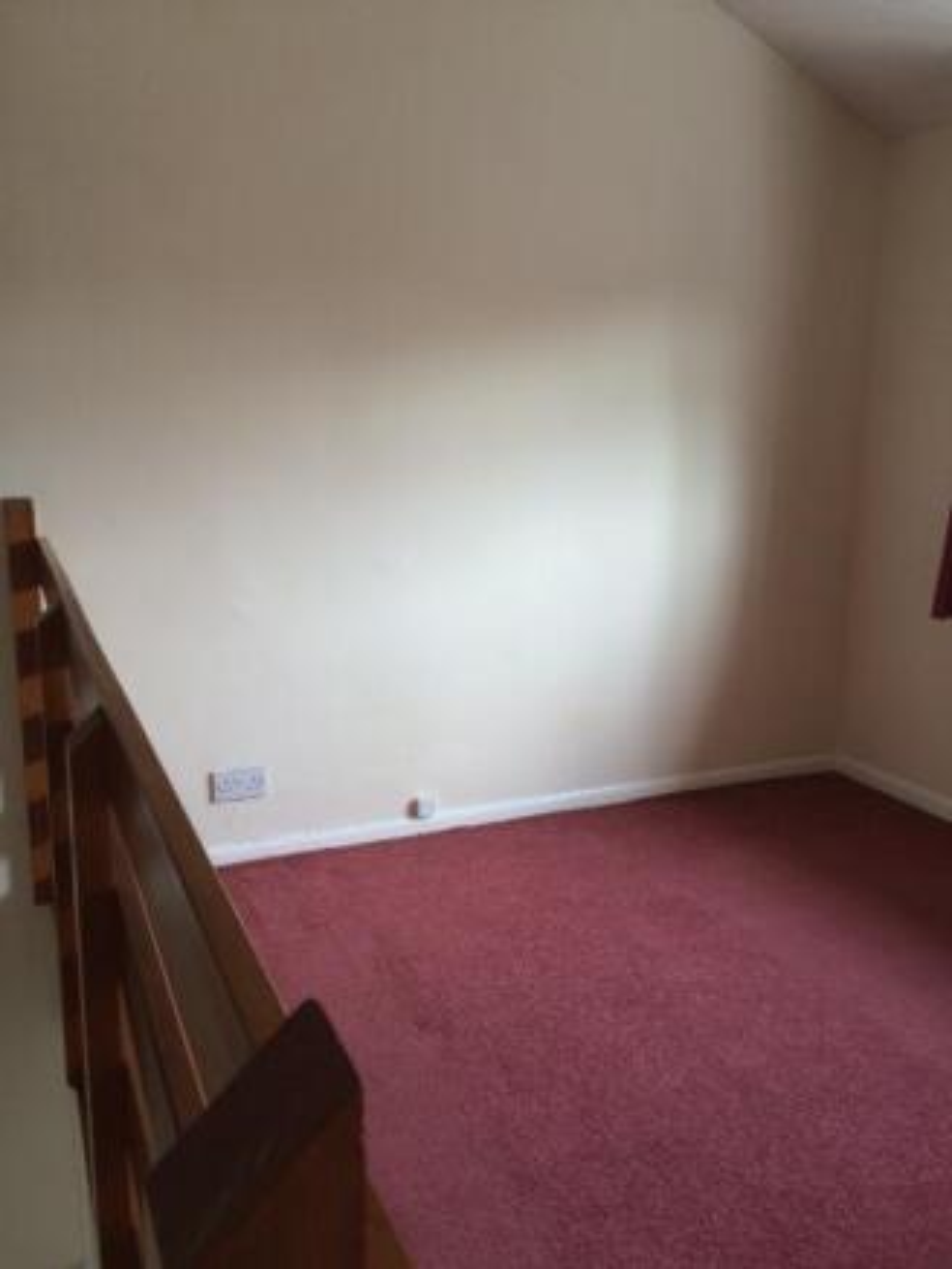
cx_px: 476
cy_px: 634
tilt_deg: -10.9
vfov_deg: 61.6
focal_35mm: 29
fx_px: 1063
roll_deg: +0.5
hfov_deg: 48.2
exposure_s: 1/50
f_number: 2.2
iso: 40
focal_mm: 4.15
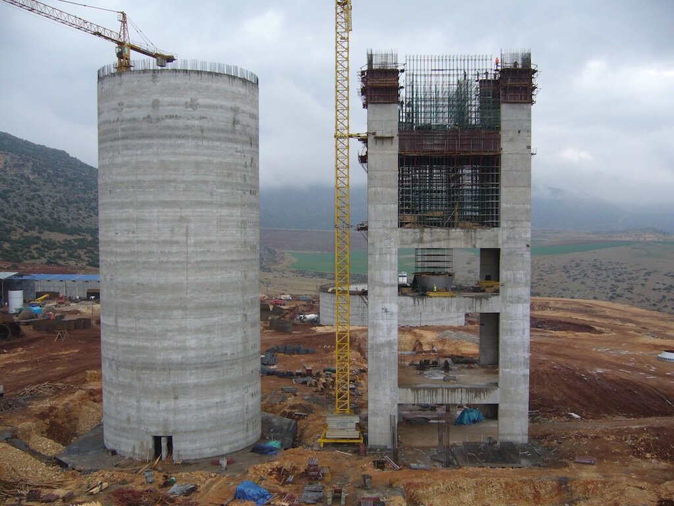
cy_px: 253
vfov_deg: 40.7
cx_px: 337
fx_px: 681
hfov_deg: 52.6
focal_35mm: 35
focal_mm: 5.8
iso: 80
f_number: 2.8
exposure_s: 1/320
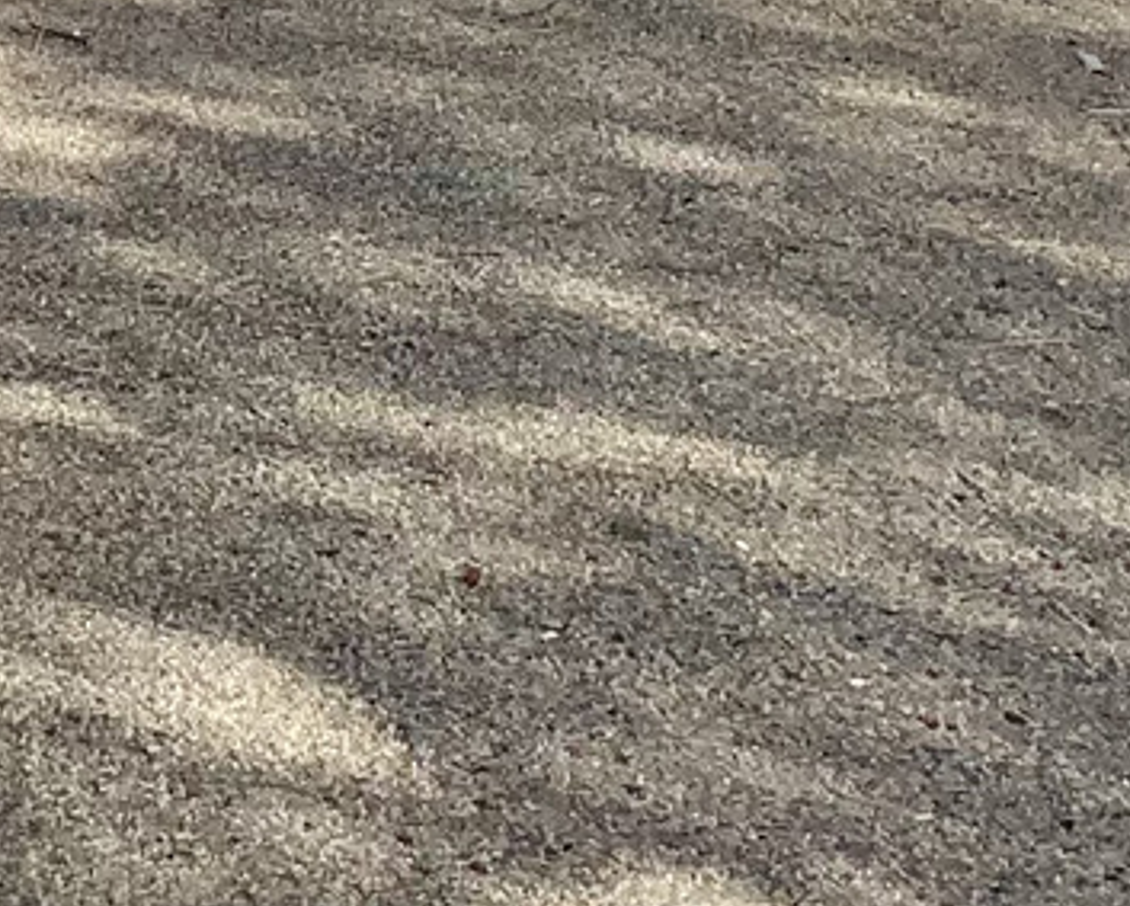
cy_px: -704
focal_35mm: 164
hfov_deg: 11.4
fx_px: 5489
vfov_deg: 9.0
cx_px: -471
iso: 20
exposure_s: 1/2141
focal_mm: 3
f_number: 1.8
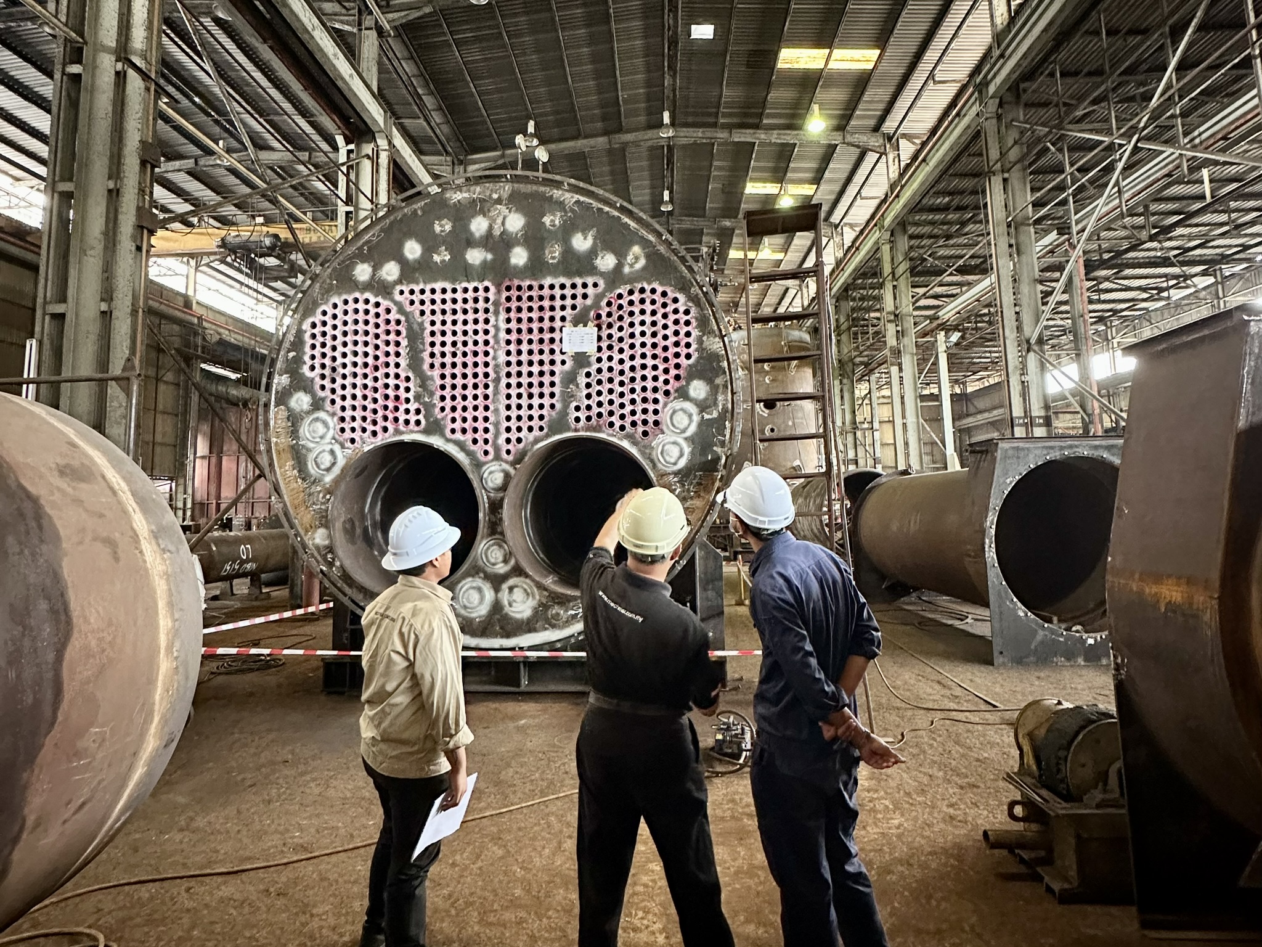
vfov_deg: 85.7
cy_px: 474
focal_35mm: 14
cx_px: 631
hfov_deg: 102.1
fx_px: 510
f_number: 2.2
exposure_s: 1/50
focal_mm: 2.22
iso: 640
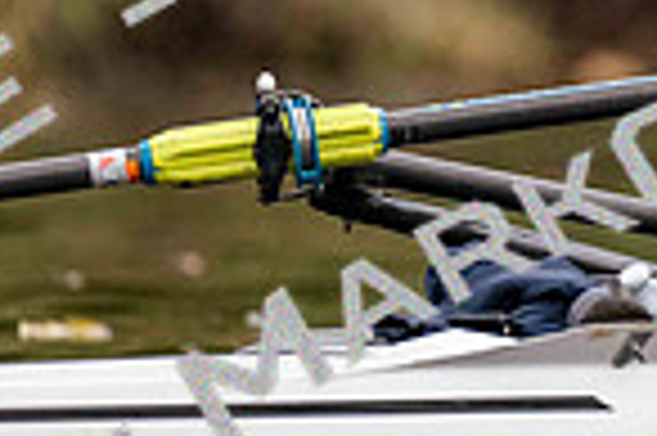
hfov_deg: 0.9
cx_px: 806
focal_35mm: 2388
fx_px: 43532
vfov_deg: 0.6
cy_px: -16
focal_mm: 600
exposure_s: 1/2500
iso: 2500
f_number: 4
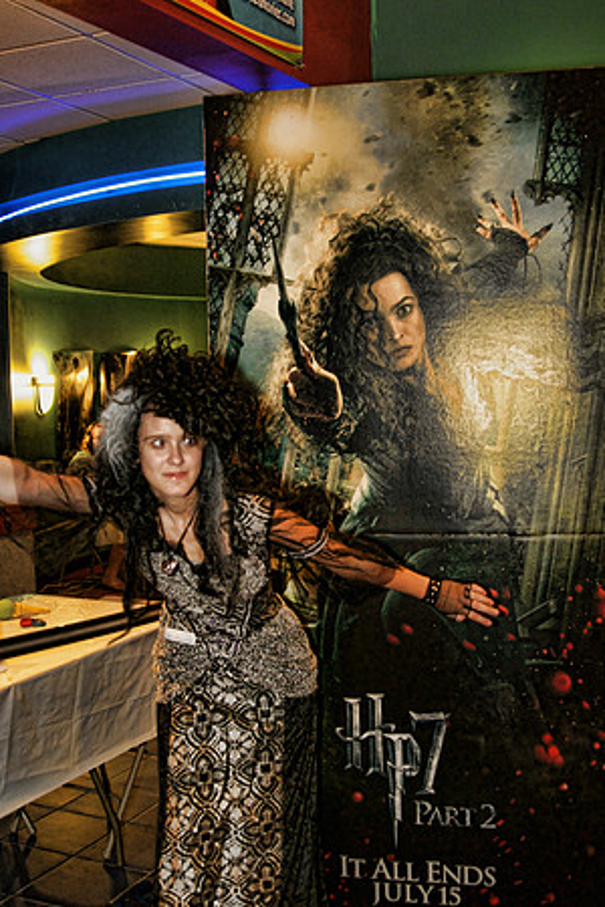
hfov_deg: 31.9
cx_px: 302
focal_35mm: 42
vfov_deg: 46.4
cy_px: 454
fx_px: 1059
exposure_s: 1/60
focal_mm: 28
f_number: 2.8
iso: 800
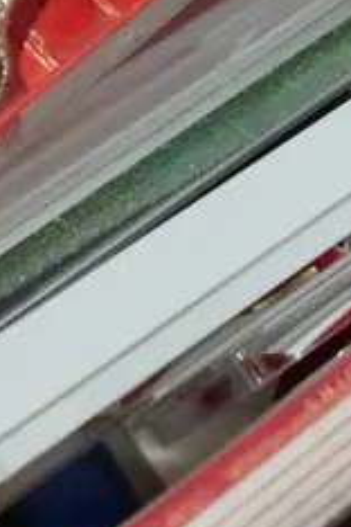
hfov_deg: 7.5
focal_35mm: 182
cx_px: 423
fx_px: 2662
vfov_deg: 10.9
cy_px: -267
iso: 200
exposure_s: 1/100
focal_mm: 20
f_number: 4.4
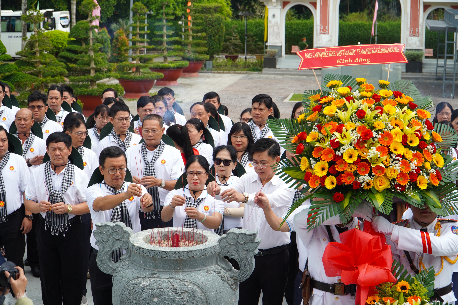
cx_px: 229
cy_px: 152
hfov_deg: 28.1
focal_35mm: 72
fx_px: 916
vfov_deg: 18.9
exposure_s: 1/160
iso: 100
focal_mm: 48
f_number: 5.6
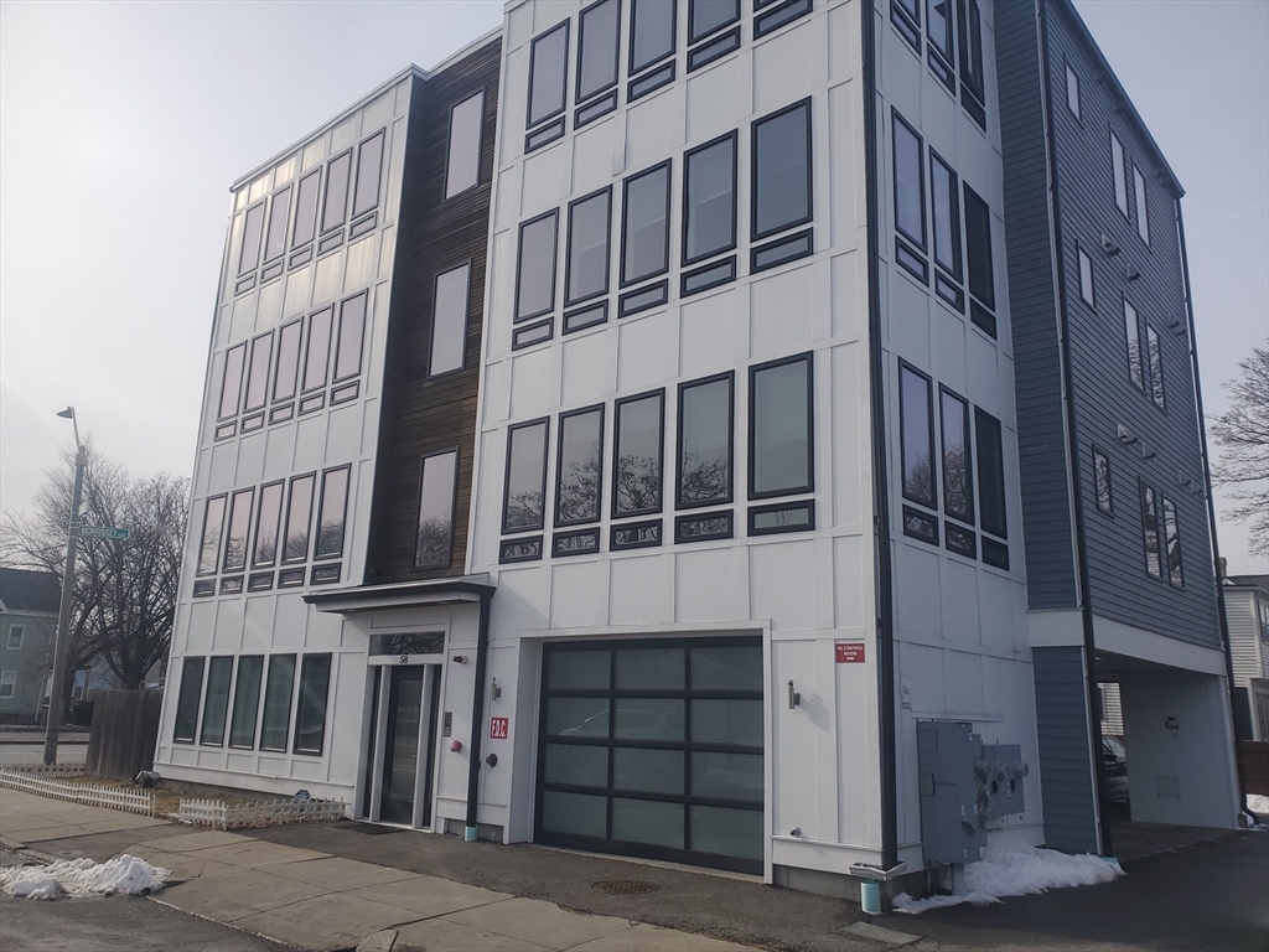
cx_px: 634
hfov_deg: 67.3
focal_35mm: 26
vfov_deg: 53.1
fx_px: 953
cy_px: 476
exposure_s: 1/2105
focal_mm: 4.3
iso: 50
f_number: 2.4
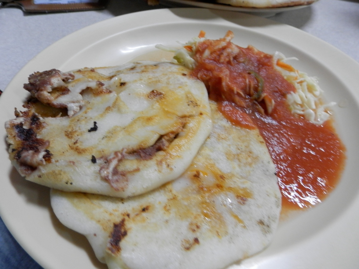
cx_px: 180
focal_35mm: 25
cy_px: 134
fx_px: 259
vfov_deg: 54.9
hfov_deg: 69.4
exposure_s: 1/10
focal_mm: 4.5
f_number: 3.1
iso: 200
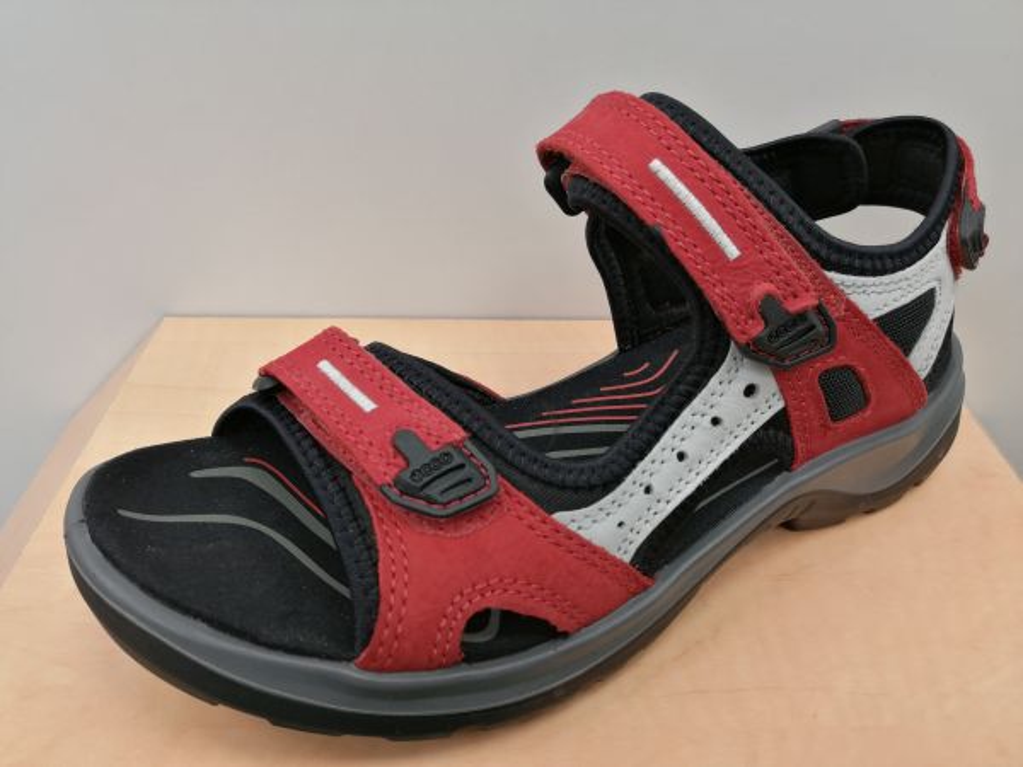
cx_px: 512
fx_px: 798
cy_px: 384
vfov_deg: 51.4
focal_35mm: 27
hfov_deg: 65.3
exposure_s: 1/50
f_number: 1.8
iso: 64
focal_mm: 3.96
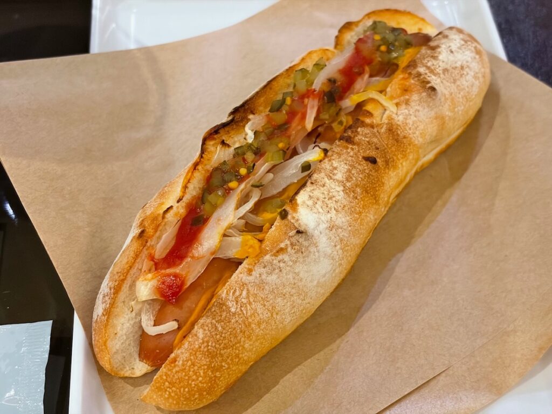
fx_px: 829
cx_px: 276
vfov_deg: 28.0
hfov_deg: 36.8
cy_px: 207
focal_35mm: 52
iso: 320
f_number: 1.6
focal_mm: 5.96
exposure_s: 1/34
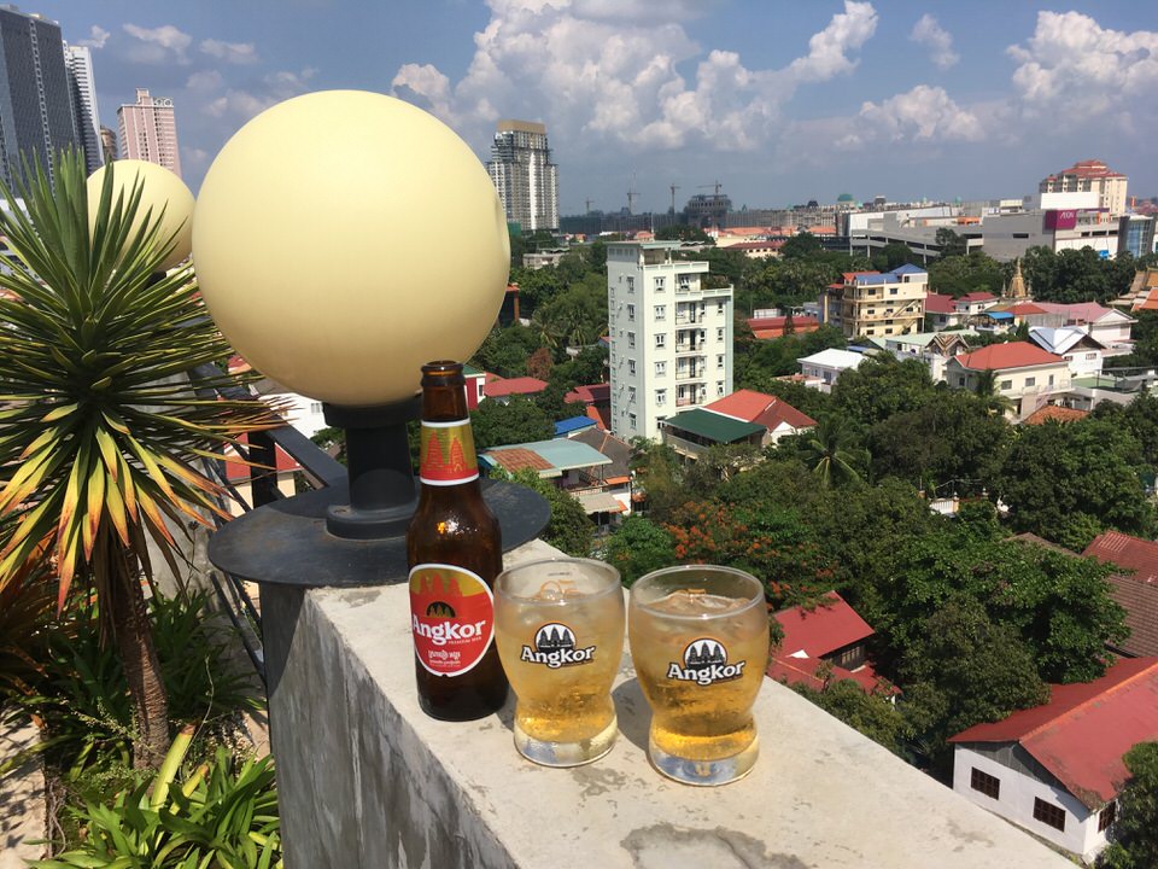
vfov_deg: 48.2
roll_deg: +0.3
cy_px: 434
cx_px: 579
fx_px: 970
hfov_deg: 61.7
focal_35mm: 29
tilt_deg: -14.7
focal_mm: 4.15
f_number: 2.2
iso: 25
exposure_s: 1/2404
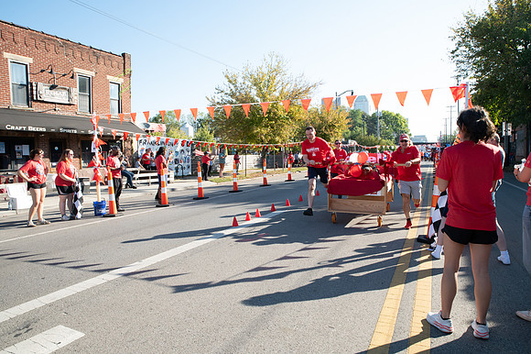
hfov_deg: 73.8
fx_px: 354
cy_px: 177
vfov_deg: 53.1
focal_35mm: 24
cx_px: 266
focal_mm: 24
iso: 500
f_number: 11
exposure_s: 1/200
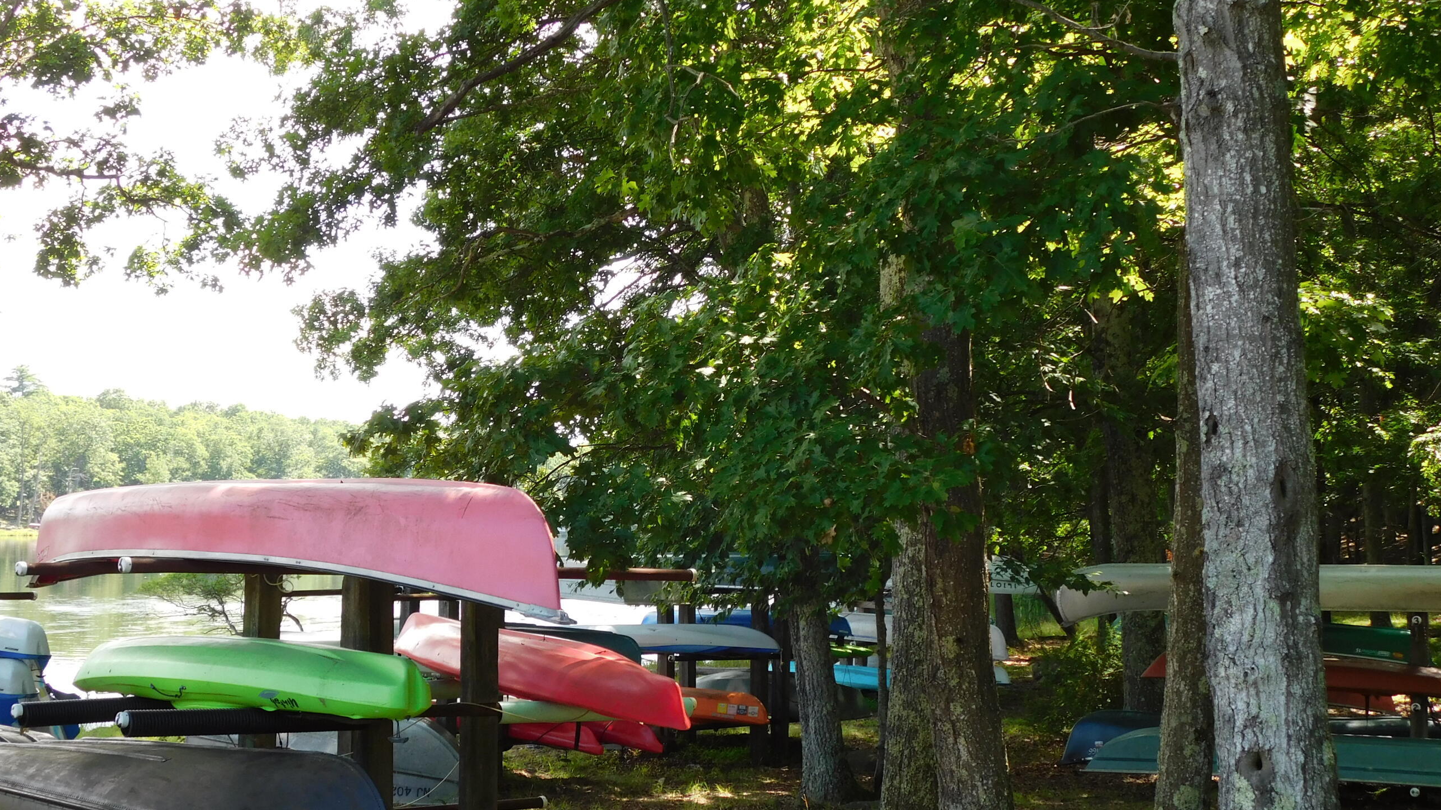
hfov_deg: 36.5
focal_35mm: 57
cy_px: 415
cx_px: 620
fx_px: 2178
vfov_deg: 21.1
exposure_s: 1/160
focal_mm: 8
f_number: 3.7
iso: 125
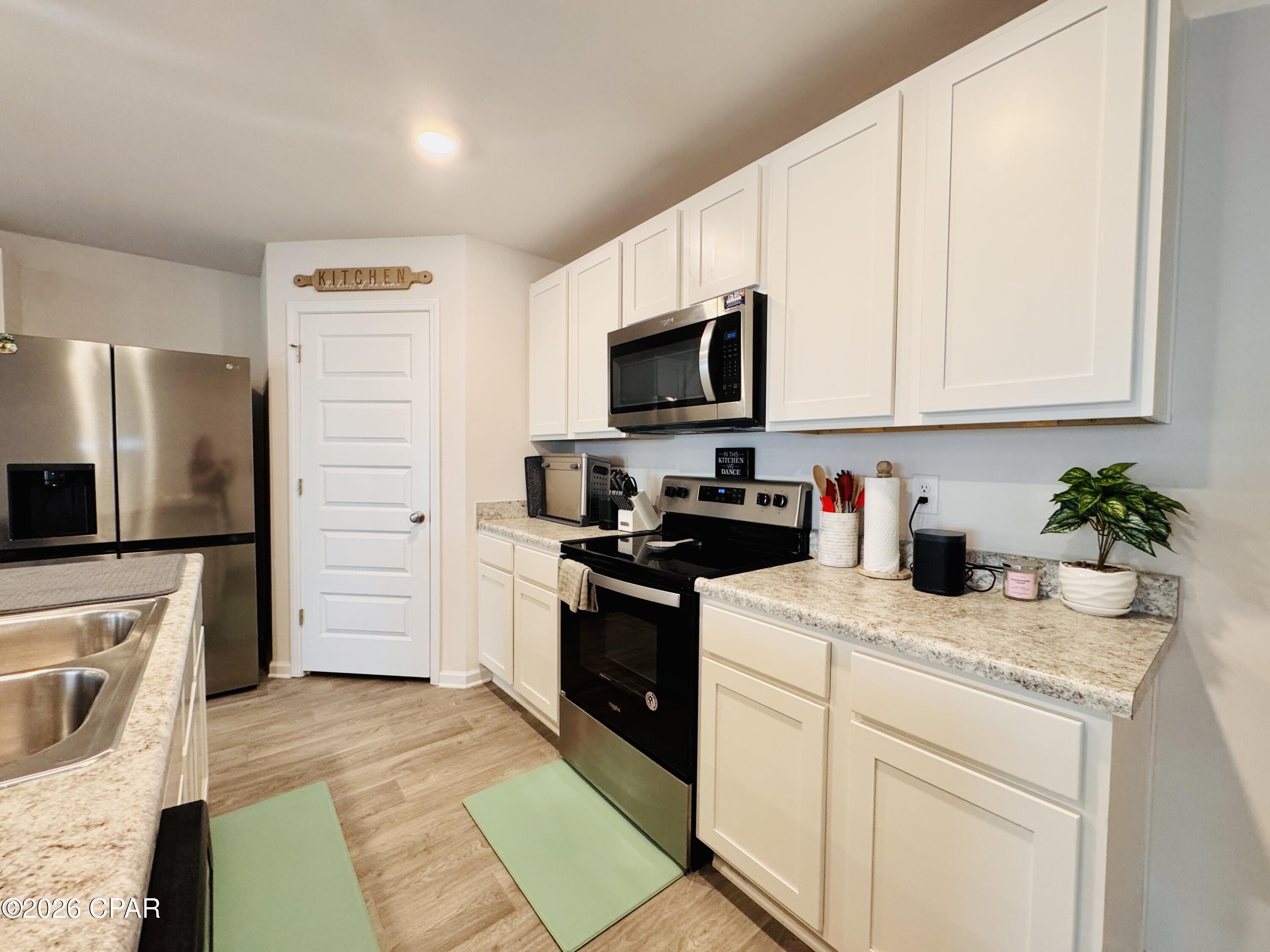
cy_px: 476
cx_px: 635
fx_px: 514
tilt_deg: -2.3
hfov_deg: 102.1
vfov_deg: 85.7
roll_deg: -1.0
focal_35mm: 14
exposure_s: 1/120
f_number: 2.2
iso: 320
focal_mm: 2.22
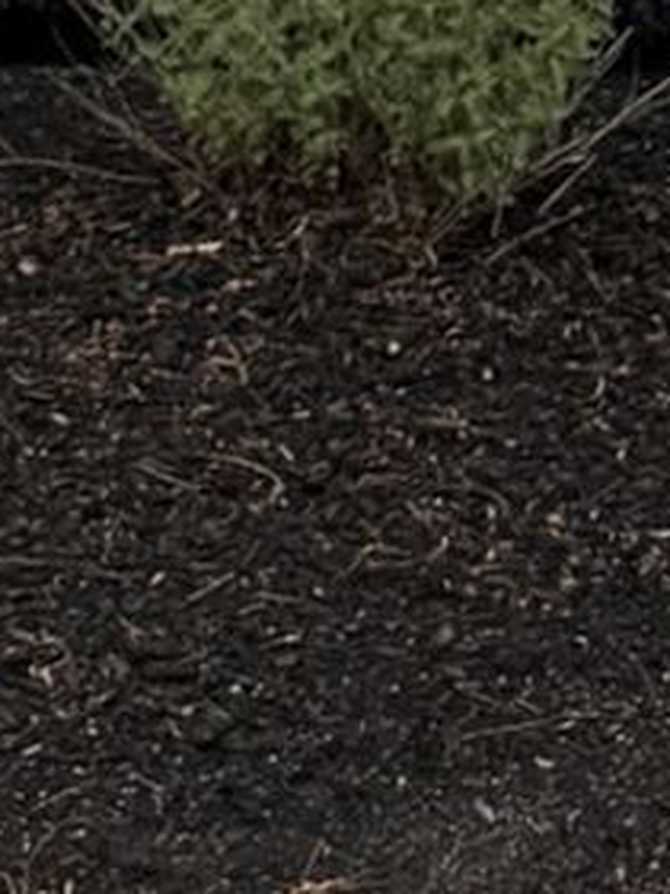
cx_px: 718
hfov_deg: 8.1
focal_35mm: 183
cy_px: -1984
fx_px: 4723
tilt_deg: +7.5
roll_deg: +1.0
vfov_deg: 8.6
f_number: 1.78
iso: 80
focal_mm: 6.76
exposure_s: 1/9009
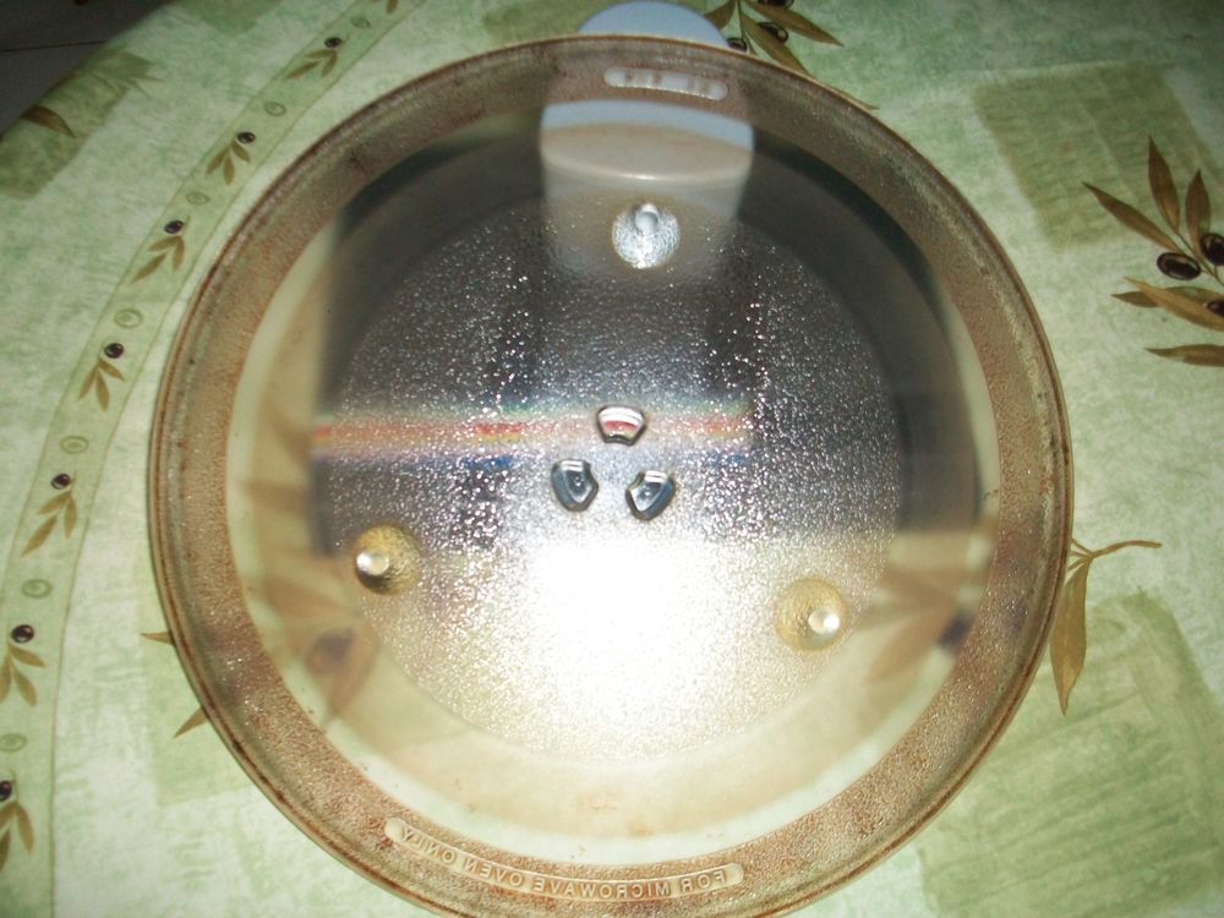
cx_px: 612
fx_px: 1202
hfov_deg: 54.0
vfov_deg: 41.8
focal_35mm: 34
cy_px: 459
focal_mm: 5.7
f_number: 2.8
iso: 120
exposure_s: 1/60
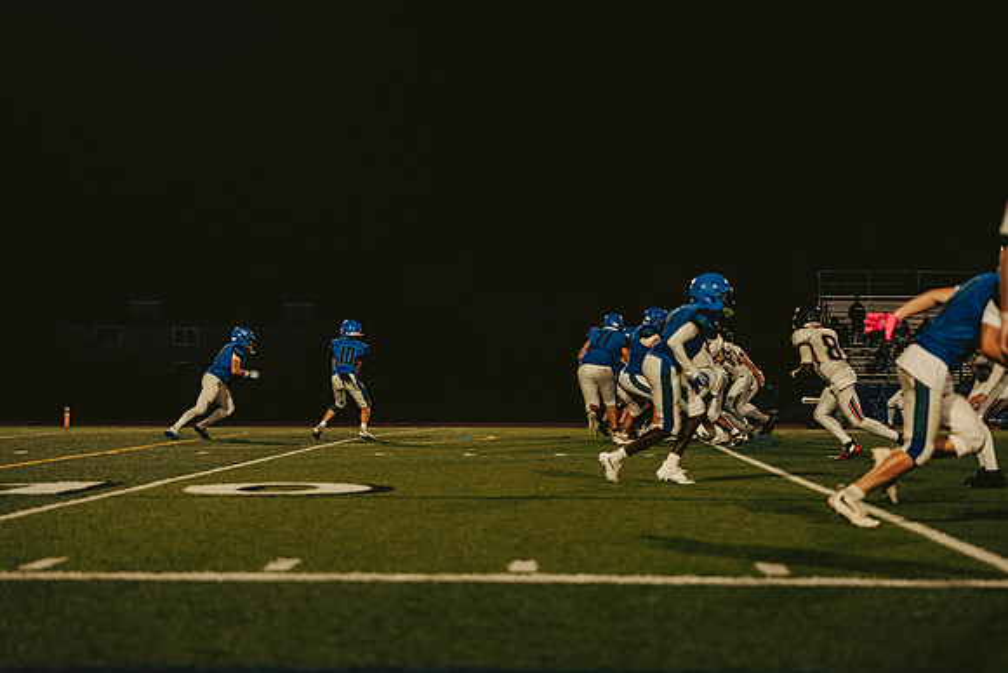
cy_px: 336
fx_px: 2520
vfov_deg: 15.2
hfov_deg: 22.6
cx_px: 504
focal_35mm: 90
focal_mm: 90
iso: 2500
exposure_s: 1/1000
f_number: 2.8
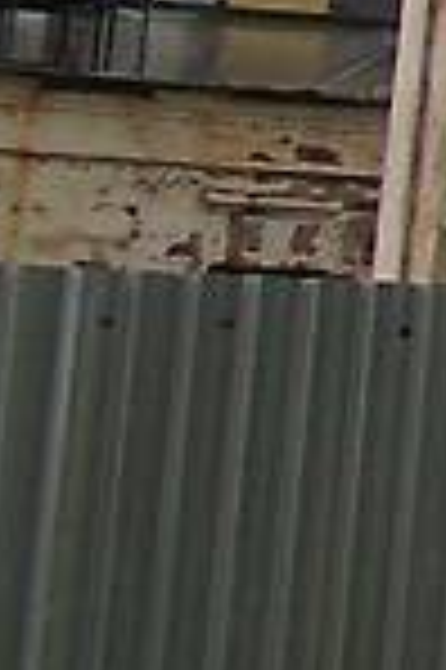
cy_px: -1025
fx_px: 6258
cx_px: 2577
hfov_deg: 3.6
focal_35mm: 336
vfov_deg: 5.9
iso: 80
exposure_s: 1/320
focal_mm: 7.1
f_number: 3.9
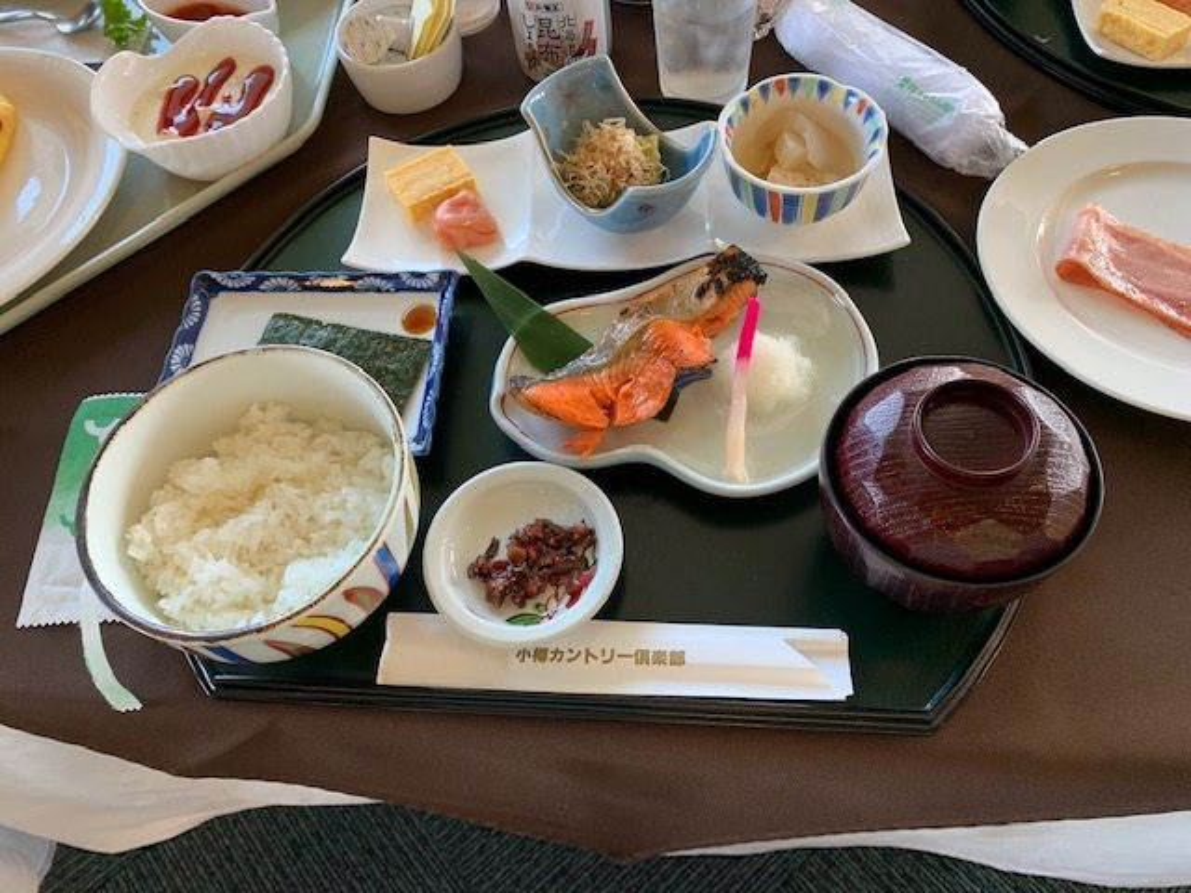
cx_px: 596
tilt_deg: -60.3
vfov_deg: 53.1
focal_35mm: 26
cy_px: 446
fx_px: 895
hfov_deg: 67.3
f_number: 1.8
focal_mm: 4.25
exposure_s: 1/89
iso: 100
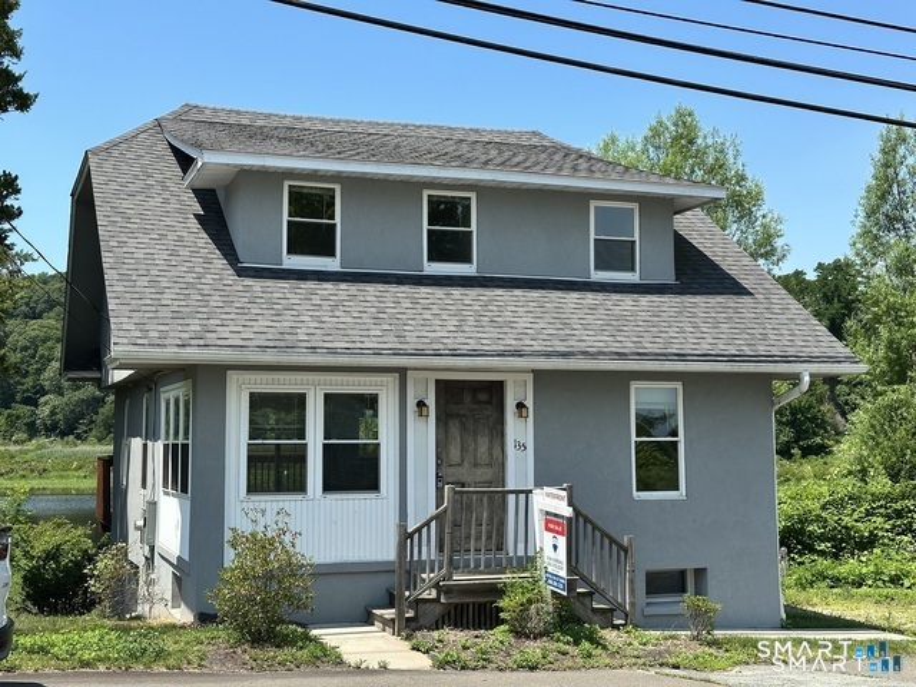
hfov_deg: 39.7
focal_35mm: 48
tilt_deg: +4.8
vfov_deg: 30.3
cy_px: 344
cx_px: 458
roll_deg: -0.3
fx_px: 1270
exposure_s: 1/2532
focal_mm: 6.86
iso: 64
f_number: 1.78
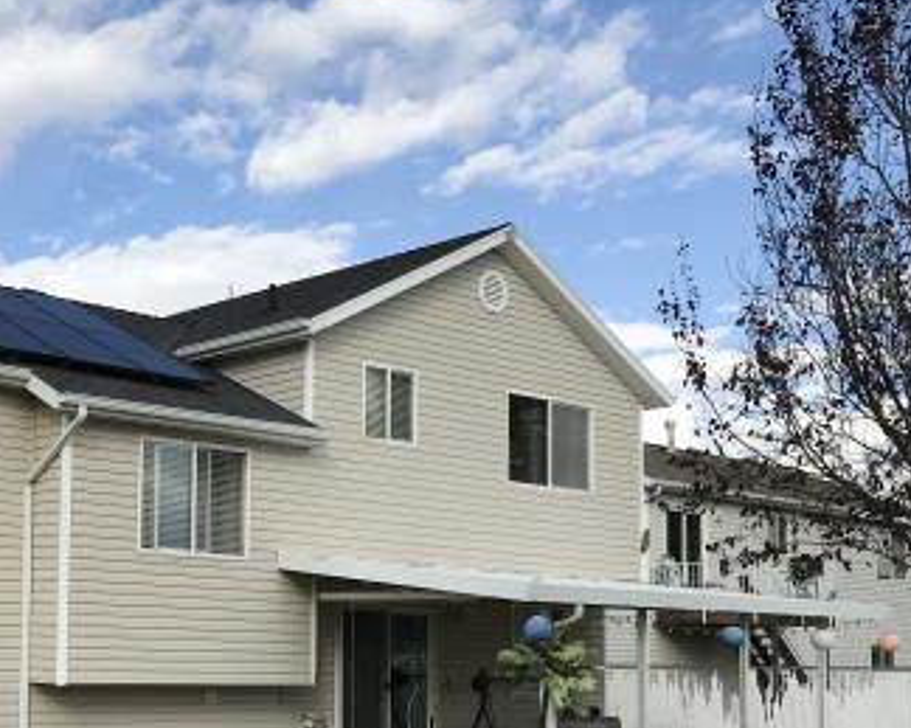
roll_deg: -1.6
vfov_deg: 27.7
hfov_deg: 33.3
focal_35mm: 54
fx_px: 1456
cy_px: 548
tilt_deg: +6.3
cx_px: 132
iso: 20
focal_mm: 3.99
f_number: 1.8
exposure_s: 1/2336
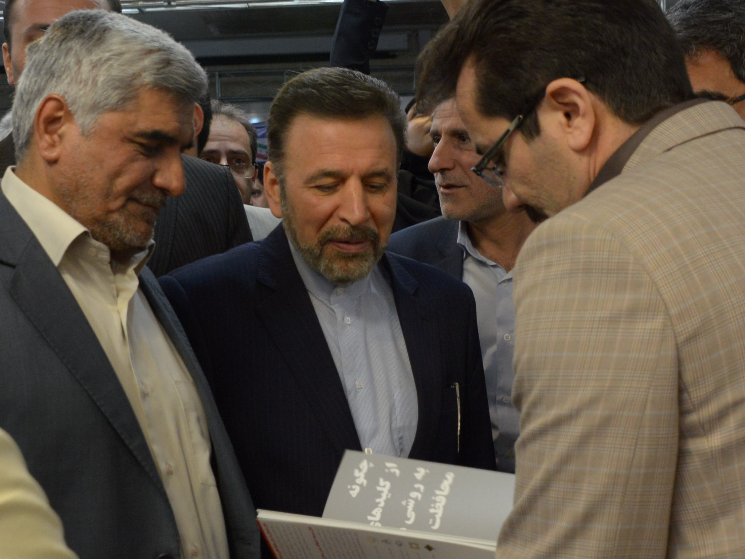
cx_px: 263
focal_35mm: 67
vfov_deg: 21.9
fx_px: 1442
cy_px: 272
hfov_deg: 28.8
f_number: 5
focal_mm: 28
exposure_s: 1/60
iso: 1600
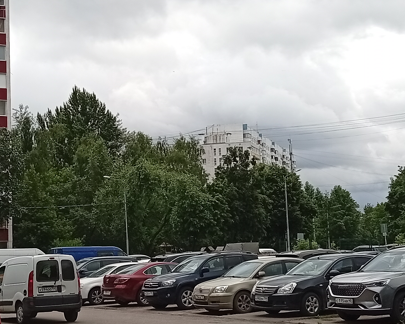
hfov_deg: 26.6
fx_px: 851
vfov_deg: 21.6
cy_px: 170
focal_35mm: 71
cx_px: 134
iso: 51
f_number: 1.8
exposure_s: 1/1224
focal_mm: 4.15
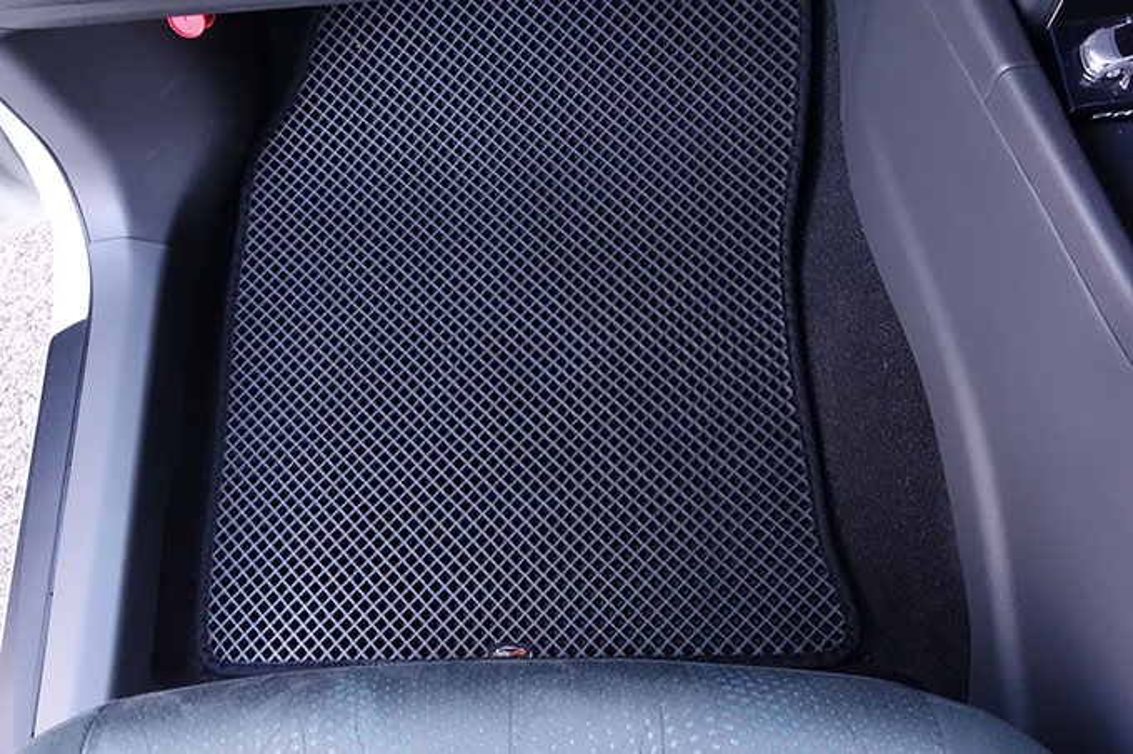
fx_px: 881
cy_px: 377
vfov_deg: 46.4
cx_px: 566
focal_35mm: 28
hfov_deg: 65.5
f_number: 7.1
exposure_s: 1/30
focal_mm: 10.4
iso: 2500
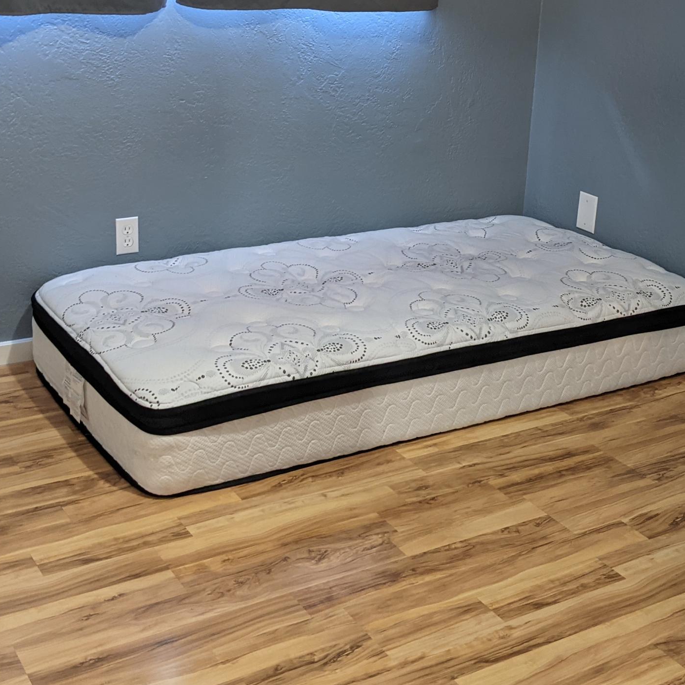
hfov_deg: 33.3
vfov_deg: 33.0
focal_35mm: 51
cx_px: 398
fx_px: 1142
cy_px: 213
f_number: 1.73
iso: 206
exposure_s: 1/23.8
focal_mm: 4.38
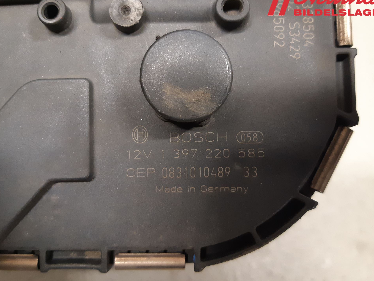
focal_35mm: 28
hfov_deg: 63.5
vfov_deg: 49.7
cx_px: 187
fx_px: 302
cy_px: 134
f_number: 1.7
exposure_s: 1/33
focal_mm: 3.93
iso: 250
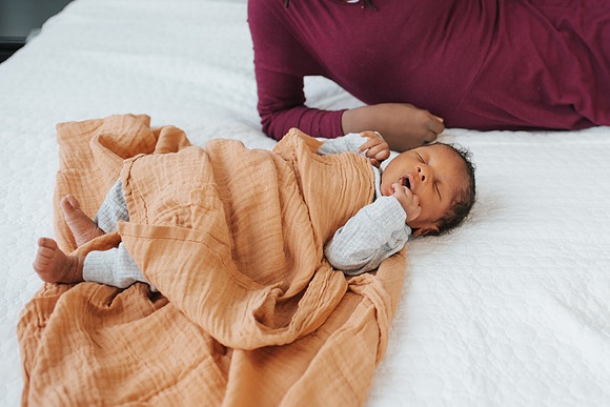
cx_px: 420
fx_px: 817
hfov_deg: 40.3
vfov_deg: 27.9
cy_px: 169
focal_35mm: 48
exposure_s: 1/250
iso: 220
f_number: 3.2
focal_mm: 35
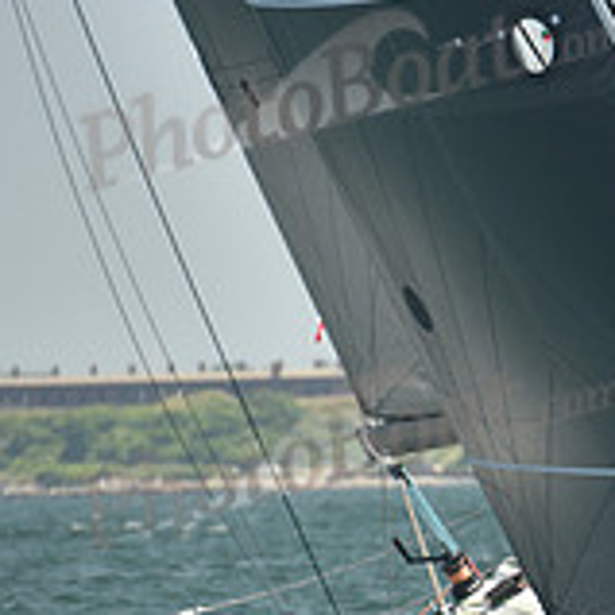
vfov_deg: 2.8
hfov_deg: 2.8
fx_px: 12462
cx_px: 828
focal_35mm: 620
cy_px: 594
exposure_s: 1/640
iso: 250
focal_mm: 200
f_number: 5
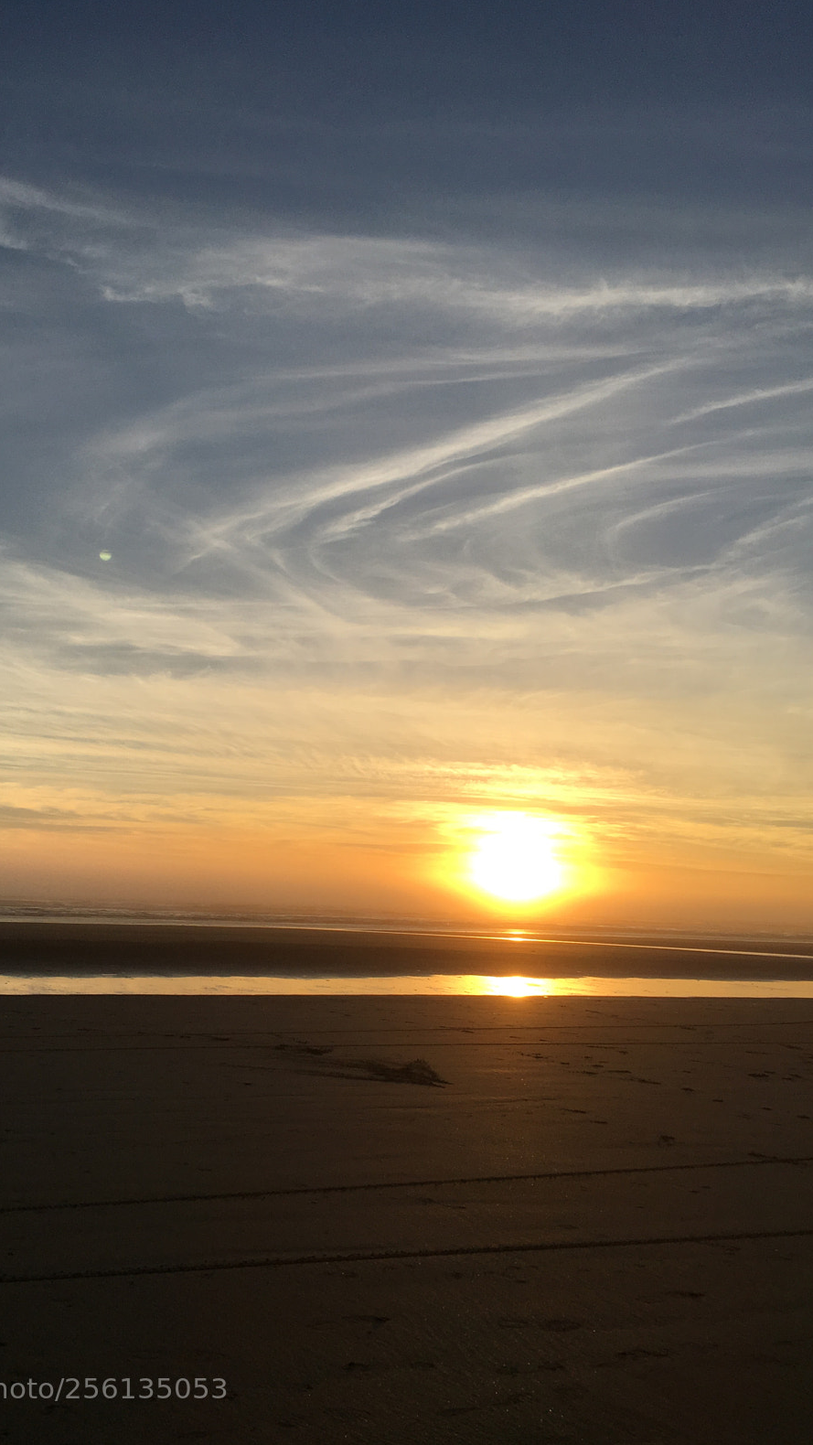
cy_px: 729
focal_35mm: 32
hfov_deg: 36.4
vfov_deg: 61.0
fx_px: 1226
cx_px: 297
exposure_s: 1/1570
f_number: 2.2
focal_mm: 4.15
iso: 25
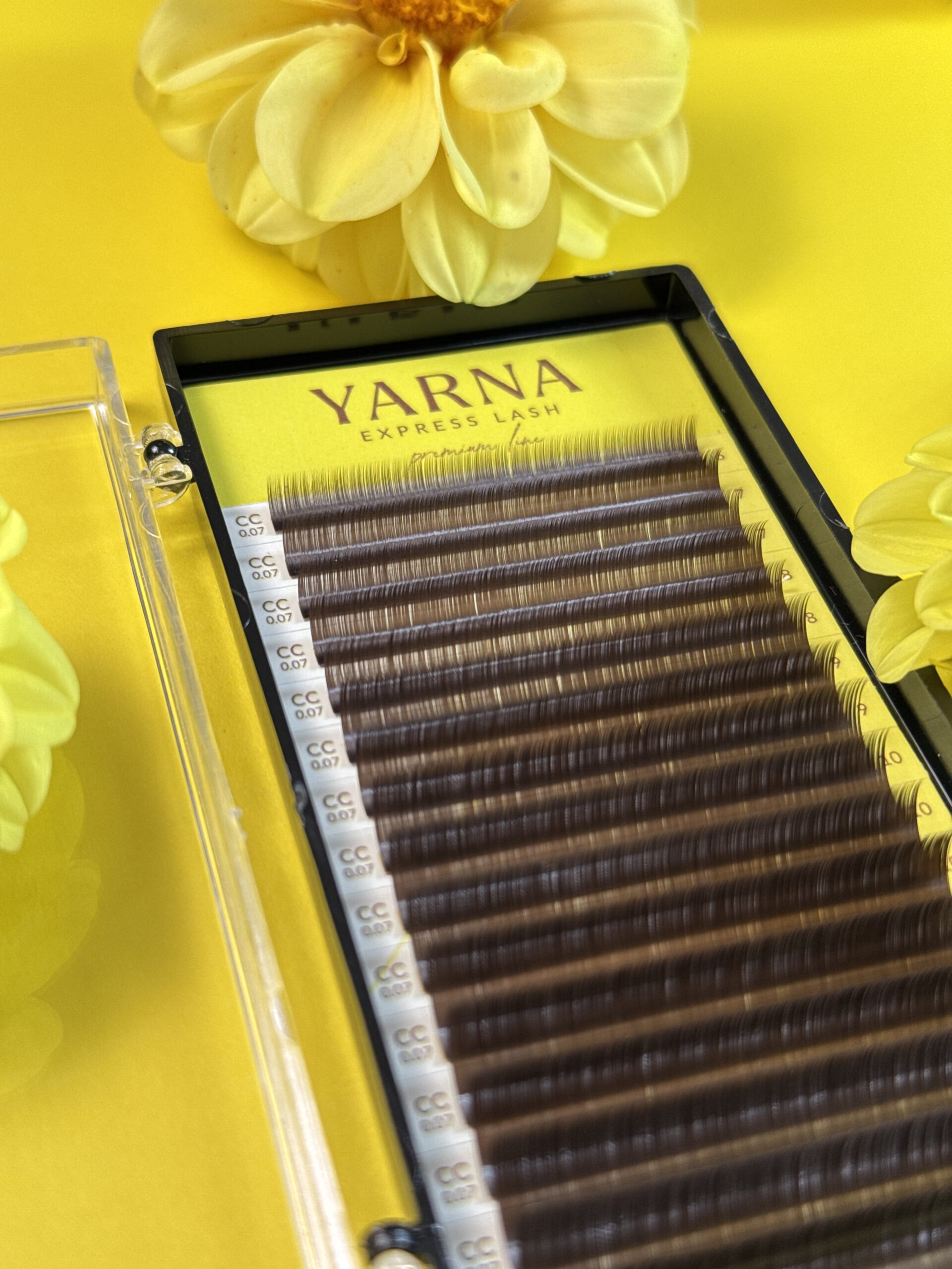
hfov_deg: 30.3
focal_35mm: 48
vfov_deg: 39.7
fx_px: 1760
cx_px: 476
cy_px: 634
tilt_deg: -47.0
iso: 64
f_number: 1.78
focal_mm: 6.76
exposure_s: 1/188
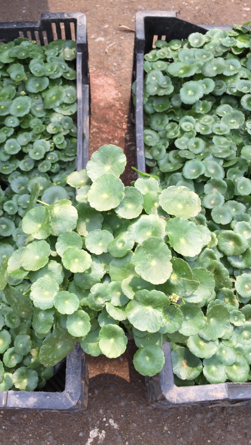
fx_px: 378
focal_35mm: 32
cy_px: 225
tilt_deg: -65.6
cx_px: 105
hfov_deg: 36.6
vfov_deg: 61.0
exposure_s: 1/590
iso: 32
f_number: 2.2
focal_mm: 4.15
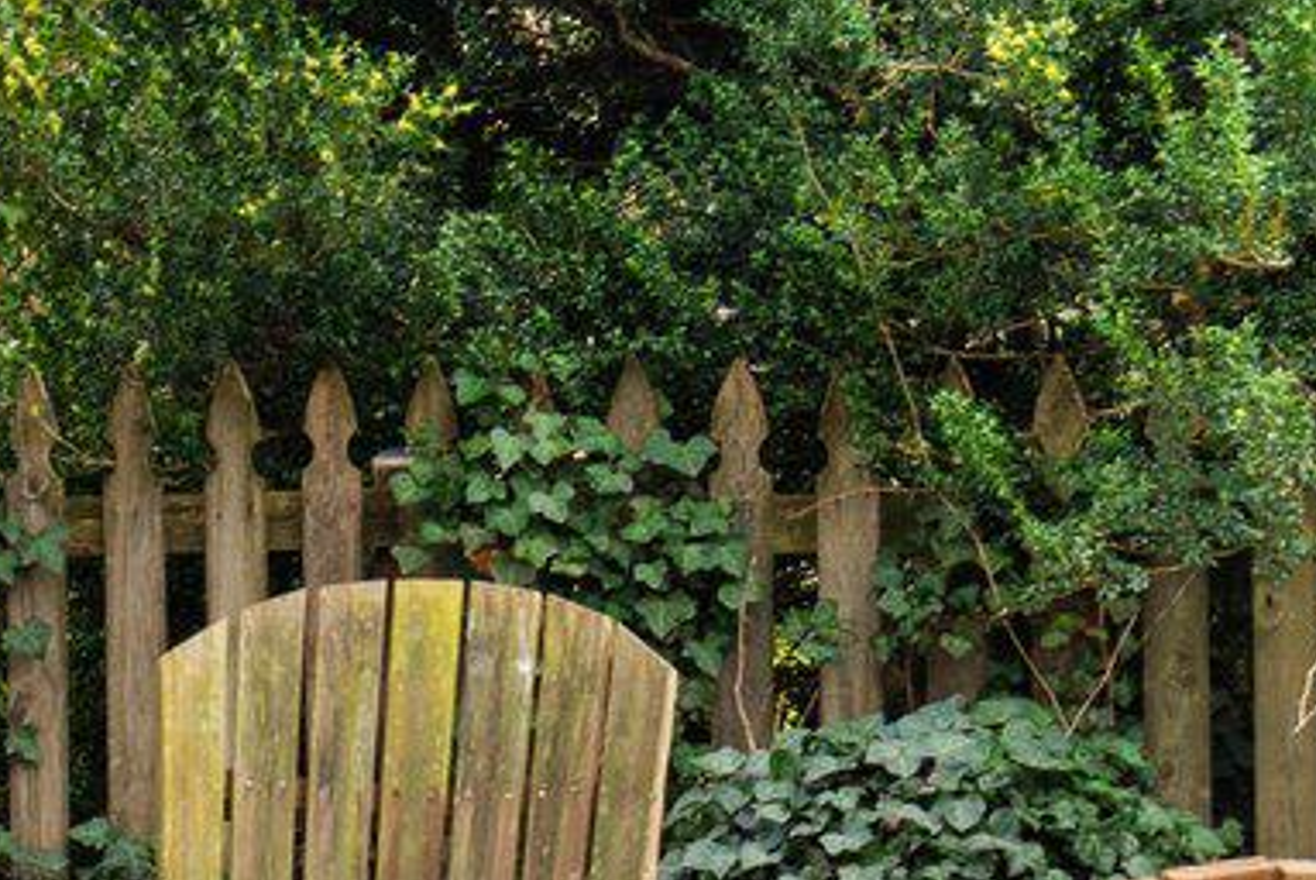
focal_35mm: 187
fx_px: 6841
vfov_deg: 7.4
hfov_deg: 10.6
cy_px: 397
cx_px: -704
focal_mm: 35
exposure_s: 1/100
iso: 250
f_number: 11
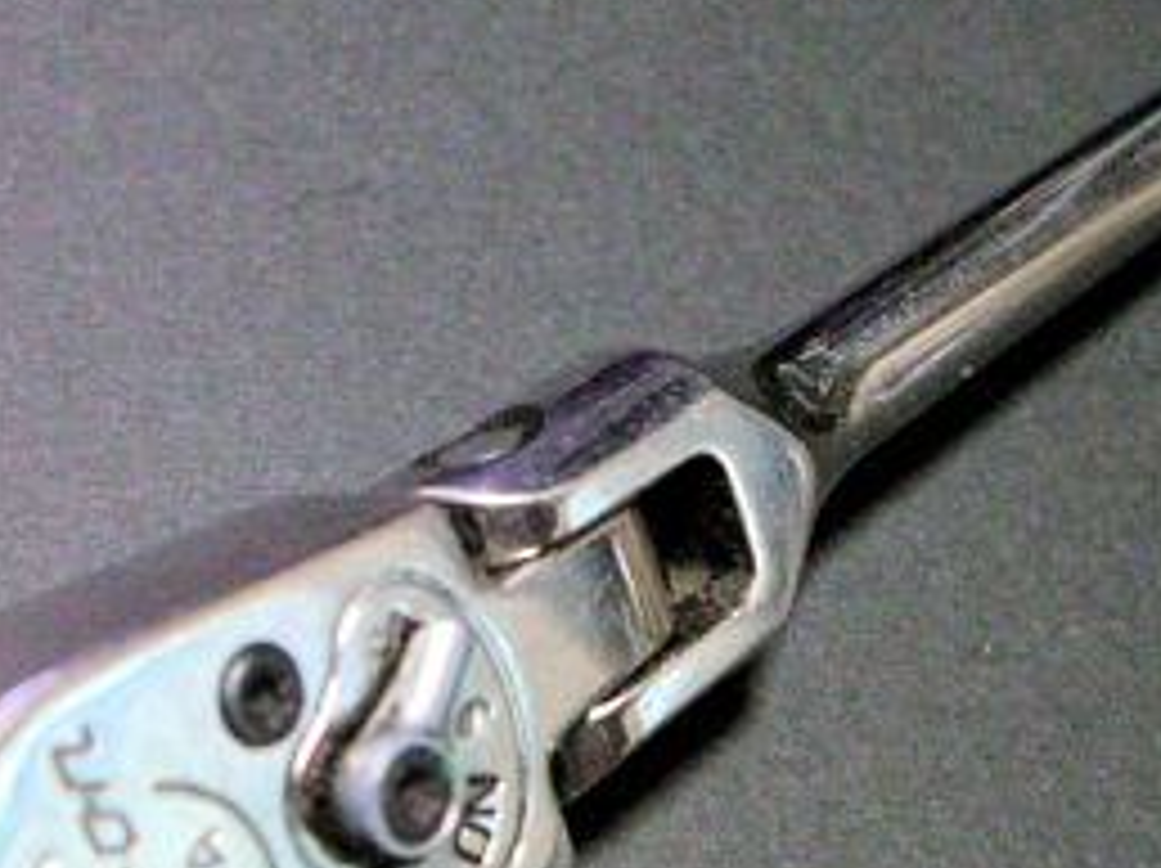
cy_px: 580
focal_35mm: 66
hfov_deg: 29.4
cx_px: 630
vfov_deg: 22.1
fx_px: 2212
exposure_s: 1/50
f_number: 2.7
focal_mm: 6.2
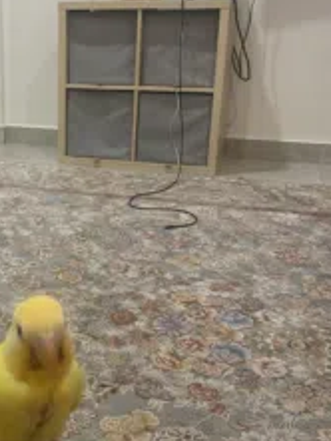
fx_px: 599
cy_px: 227
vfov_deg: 40.4
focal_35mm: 47
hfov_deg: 29.8
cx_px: 42
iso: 125
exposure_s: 1/50
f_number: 1.8
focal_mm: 4.25
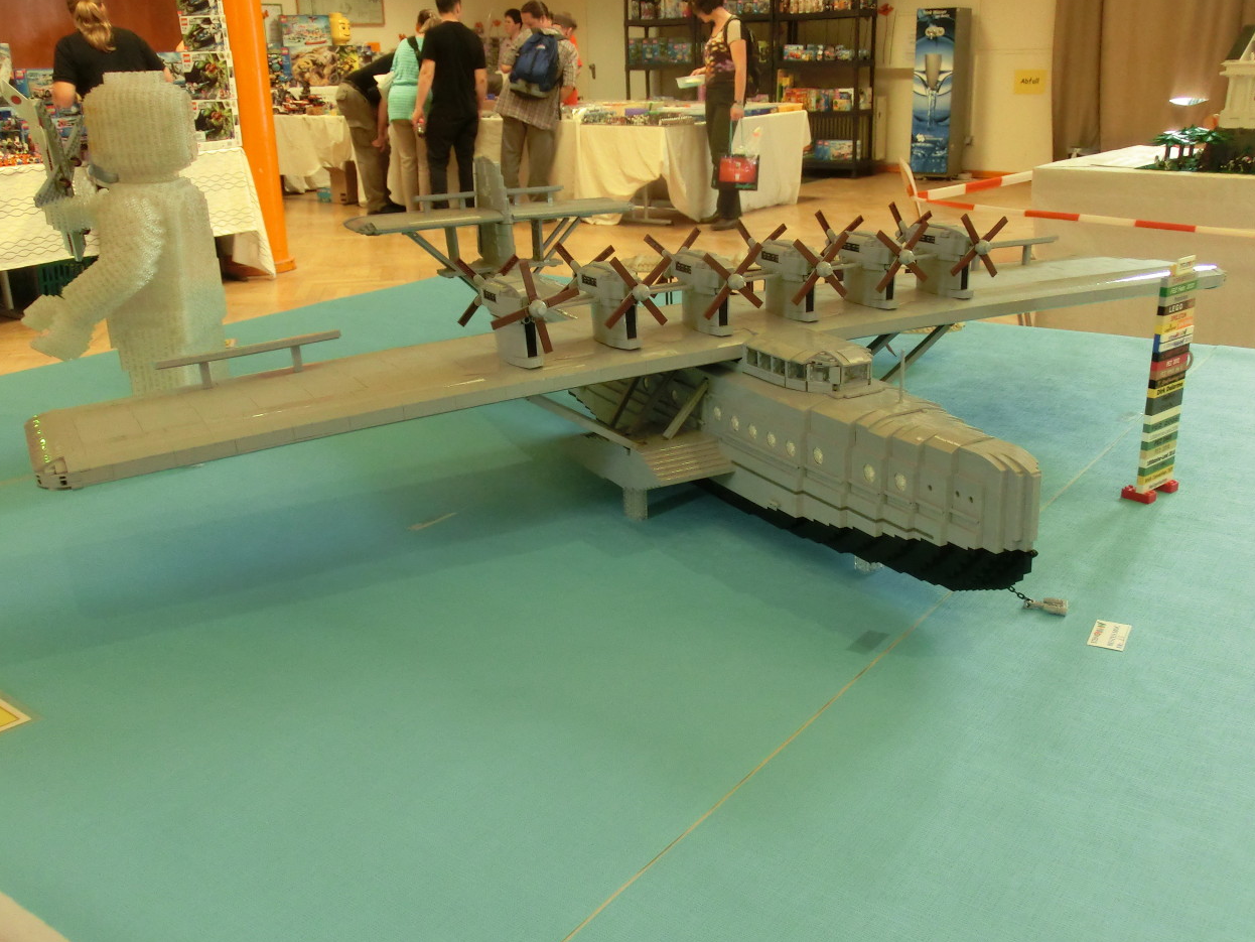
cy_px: 479
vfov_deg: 37.7
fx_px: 1378
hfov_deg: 49.0
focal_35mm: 38
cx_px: 629
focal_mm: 6.61
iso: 800
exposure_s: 1/40
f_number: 3.9
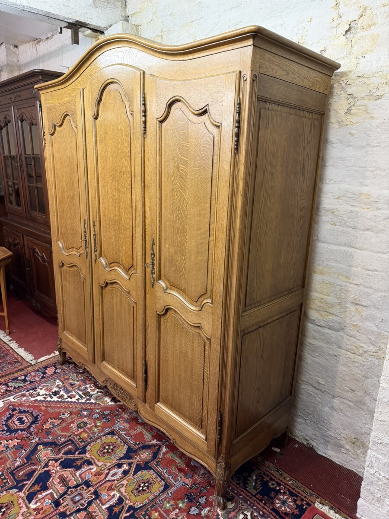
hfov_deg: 56.8
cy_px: 260
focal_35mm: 24
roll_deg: -1.8
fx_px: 360
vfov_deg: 71.6
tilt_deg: -14.9
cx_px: 194
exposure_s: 1/50
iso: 250
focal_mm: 6.76
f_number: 1.78
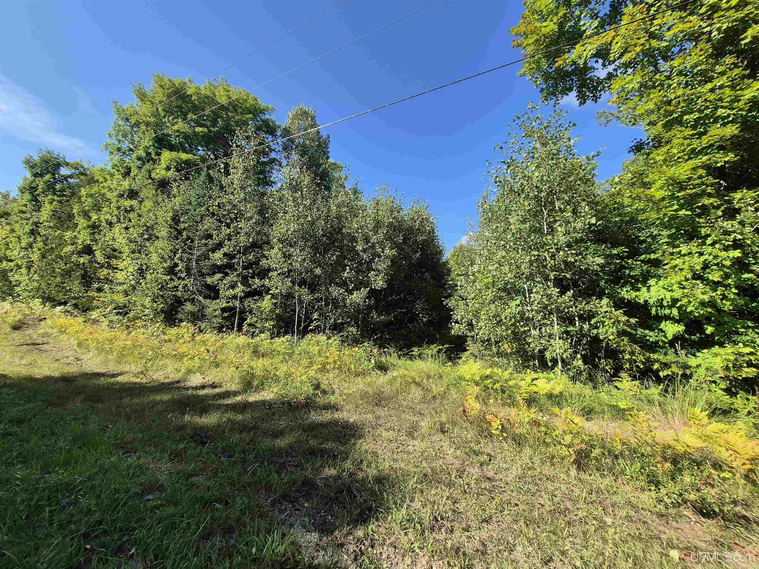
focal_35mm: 13
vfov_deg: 89.9
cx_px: 380
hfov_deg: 106.2
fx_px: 285
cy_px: 284
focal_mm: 1.74
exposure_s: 1/1108
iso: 50
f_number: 2.2
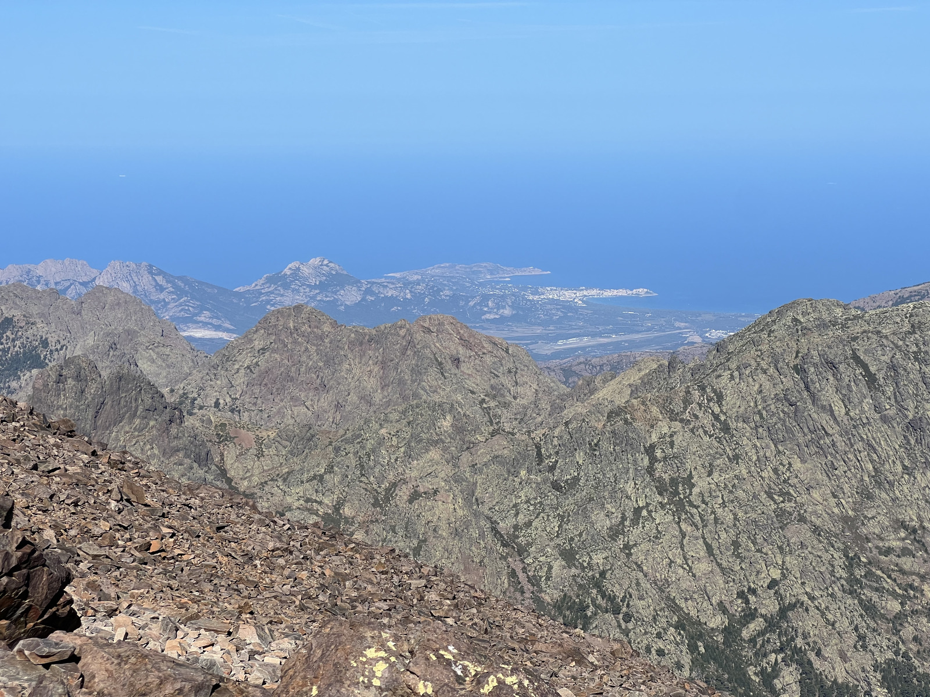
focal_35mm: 77
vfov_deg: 19.1
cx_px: 465
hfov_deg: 25.3
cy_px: 348
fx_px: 2069
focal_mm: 9
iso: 32
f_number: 2.8
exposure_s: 1/1393
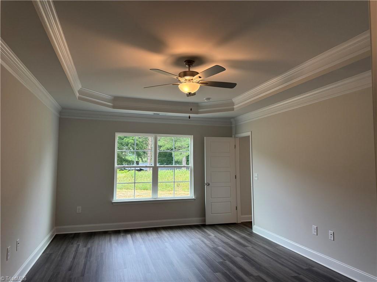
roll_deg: +0.1
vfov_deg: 56.8
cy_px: 141
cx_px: 188
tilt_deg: +5.2
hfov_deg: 71.6
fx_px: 261
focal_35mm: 24
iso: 160
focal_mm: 6.76
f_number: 1.78
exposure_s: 1/152
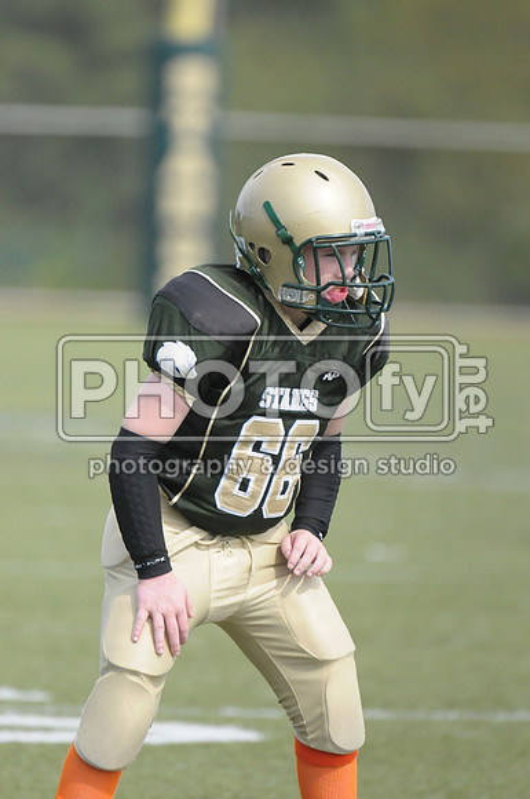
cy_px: 400
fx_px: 13289
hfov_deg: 2.3
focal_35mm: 600
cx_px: 265
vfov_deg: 3.4
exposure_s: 1/5000
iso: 1600
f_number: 4
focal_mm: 400
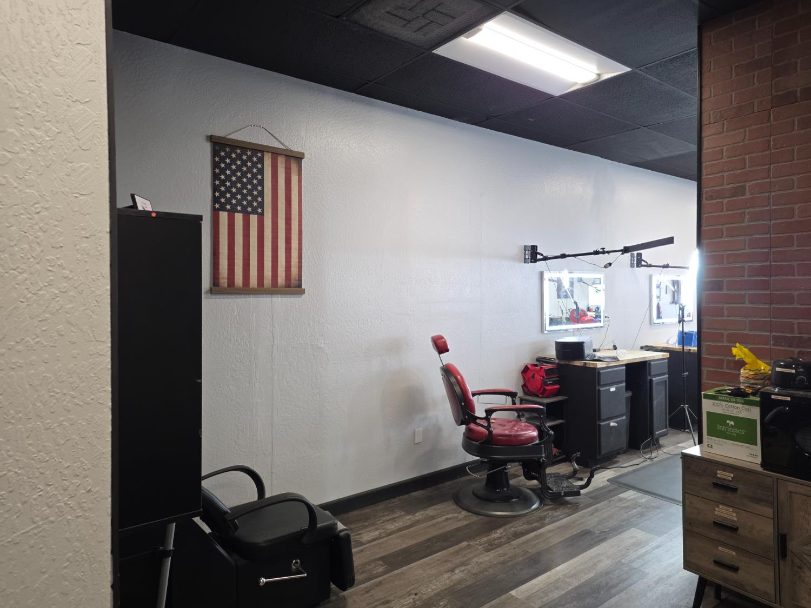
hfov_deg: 73.9
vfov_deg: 58.9
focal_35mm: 23
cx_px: 406
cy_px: 304
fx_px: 539
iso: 200
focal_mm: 6.25
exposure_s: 1/120
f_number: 1.7
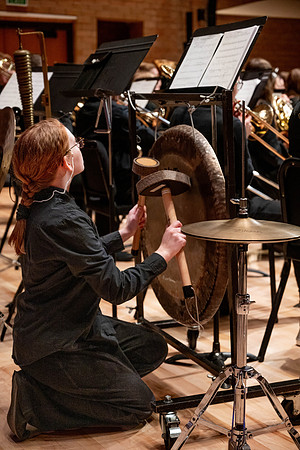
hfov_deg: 21.9
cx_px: 150
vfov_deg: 32.4
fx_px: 775
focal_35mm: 62
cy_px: 225
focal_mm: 62
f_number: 4
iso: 2000
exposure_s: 1/250
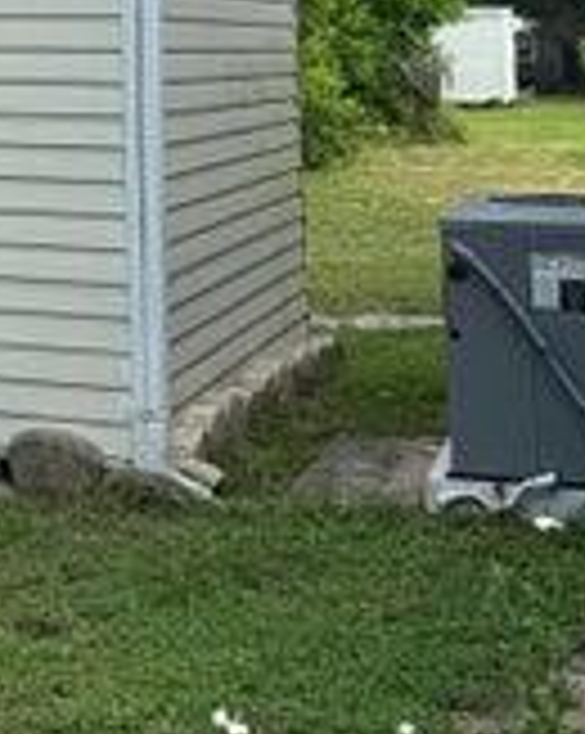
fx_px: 1995
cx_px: -216
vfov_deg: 19.5
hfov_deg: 15.7
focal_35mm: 92
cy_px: -176
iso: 80
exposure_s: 1/2415
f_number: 1.78
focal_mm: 6.76
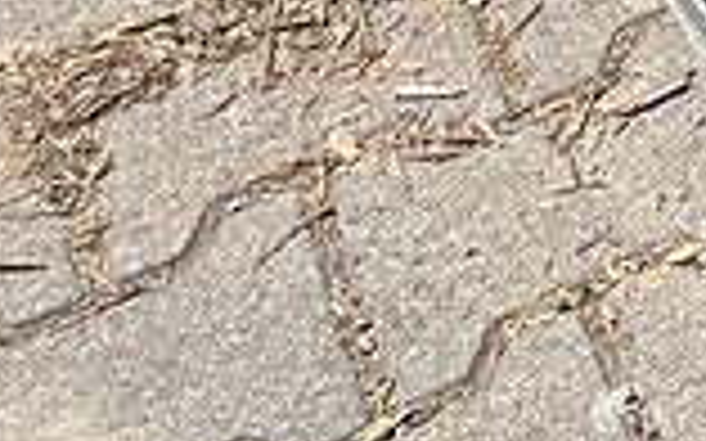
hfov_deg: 12.2
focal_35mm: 140
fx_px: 2693
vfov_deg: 8.7
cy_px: -526
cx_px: 1655
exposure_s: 1/2179
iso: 50
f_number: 1.6
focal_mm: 5.1
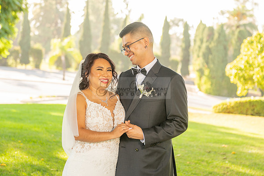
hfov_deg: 23.8
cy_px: 77
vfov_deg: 16.0
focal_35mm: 85
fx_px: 625
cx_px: 144
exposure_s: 1/200
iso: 200
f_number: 3.5
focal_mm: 70
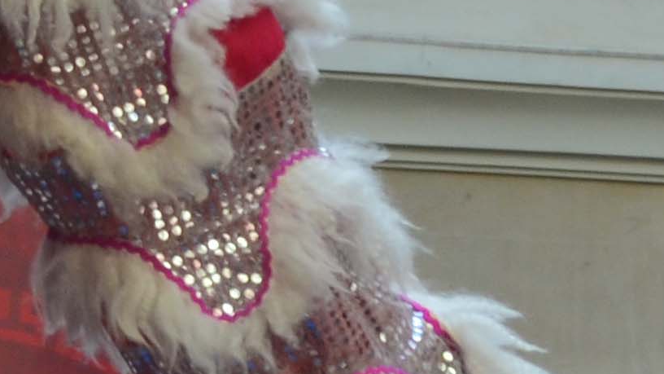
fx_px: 9176
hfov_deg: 4.1
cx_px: -1056
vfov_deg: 2.3
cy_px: -456
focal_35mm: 521
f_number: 10
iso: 360
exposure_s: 1/60
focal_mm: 55
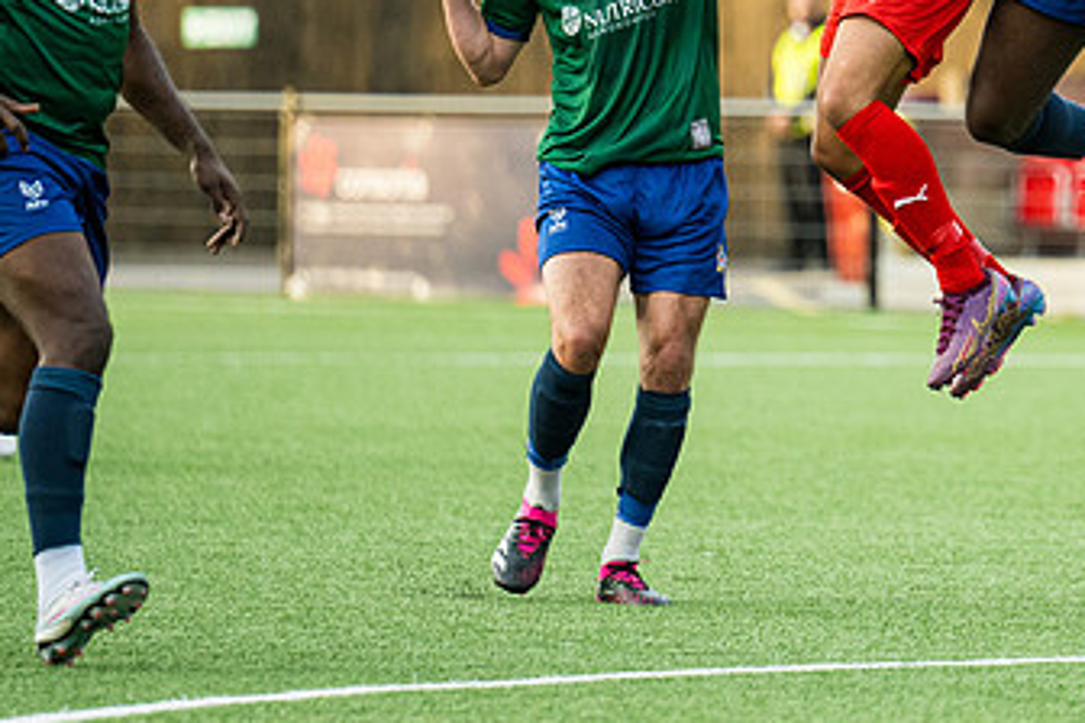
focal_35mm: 542
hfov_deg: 3.8
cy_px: 51
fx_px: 16334
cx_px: 984
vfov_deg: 2.5
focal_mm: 175
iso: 800
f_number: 2.8
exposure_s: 1/800
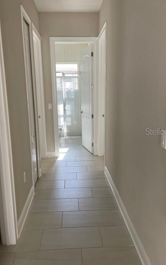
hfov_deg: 44.6
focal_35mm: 28
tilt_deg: -10.3
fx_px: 203
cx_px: 84
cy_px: 131
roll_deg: +1.7
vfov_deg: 66.5
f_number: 1.6
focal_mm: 4.2
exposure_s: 1/121
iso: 50
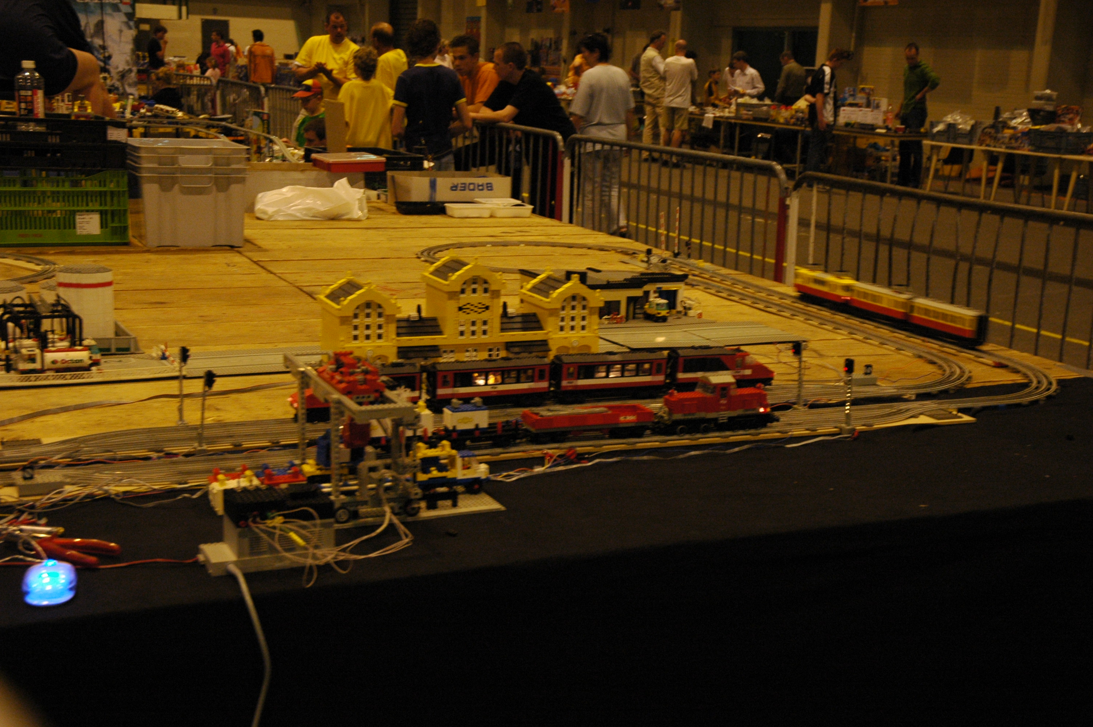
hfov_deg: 42.4
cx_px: 546
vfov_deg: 28.9
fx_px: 1411
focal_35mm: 46
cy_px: 364
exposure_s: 1/30
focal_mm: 31
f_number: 4
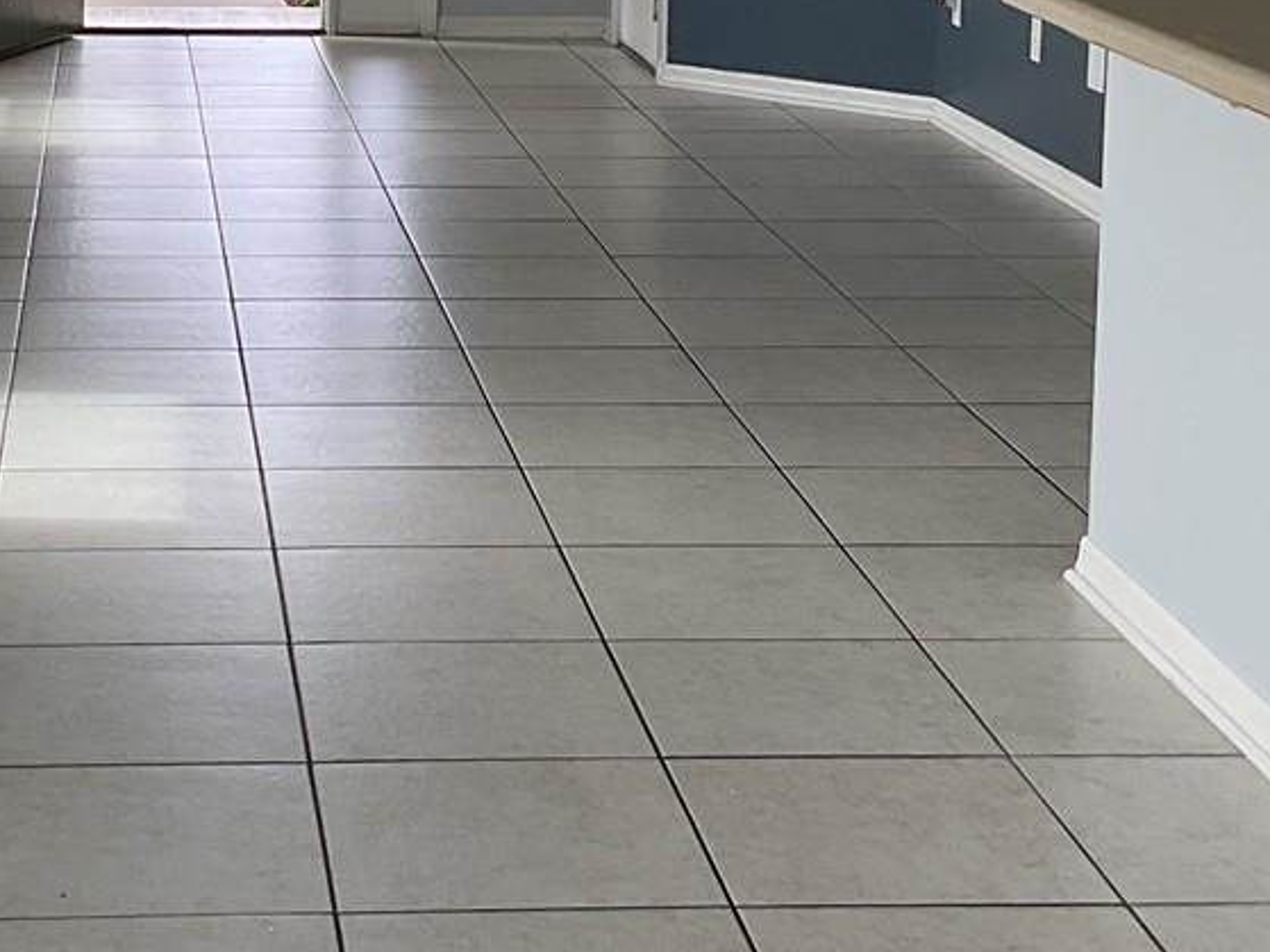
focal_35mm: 83
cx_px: 327
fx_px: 3044
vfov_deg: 17.5
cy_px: 80
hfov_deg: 23.3
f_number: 1.8
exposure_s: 1/120
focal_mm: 3
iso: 25
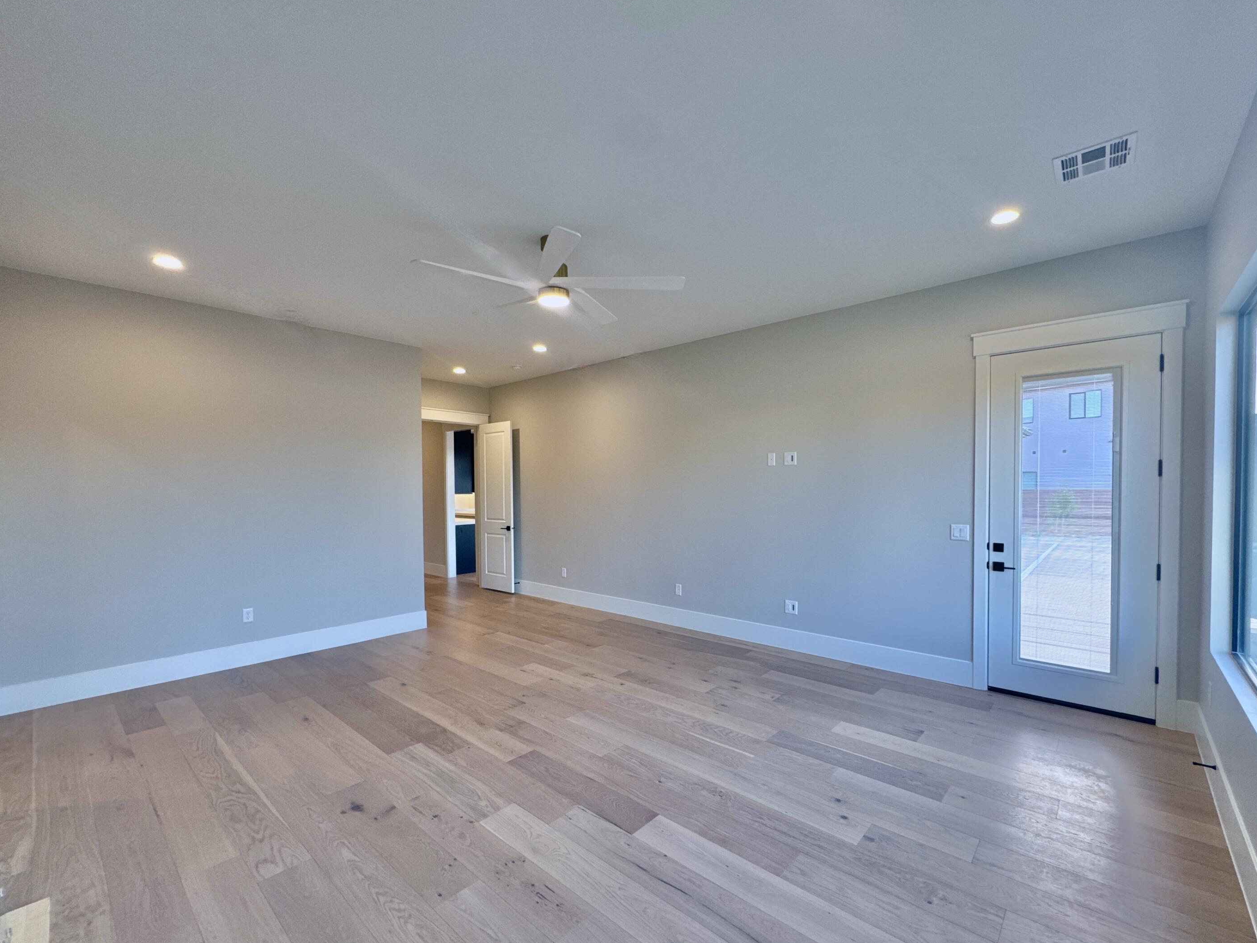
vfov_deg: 81.7
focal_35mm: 15
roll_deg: +1.0
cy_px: 499
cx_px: 657
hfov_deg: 98.1
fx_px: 545
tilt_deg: -0.5
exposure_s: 1/60
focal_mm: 2.22
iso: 80
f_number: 2.2
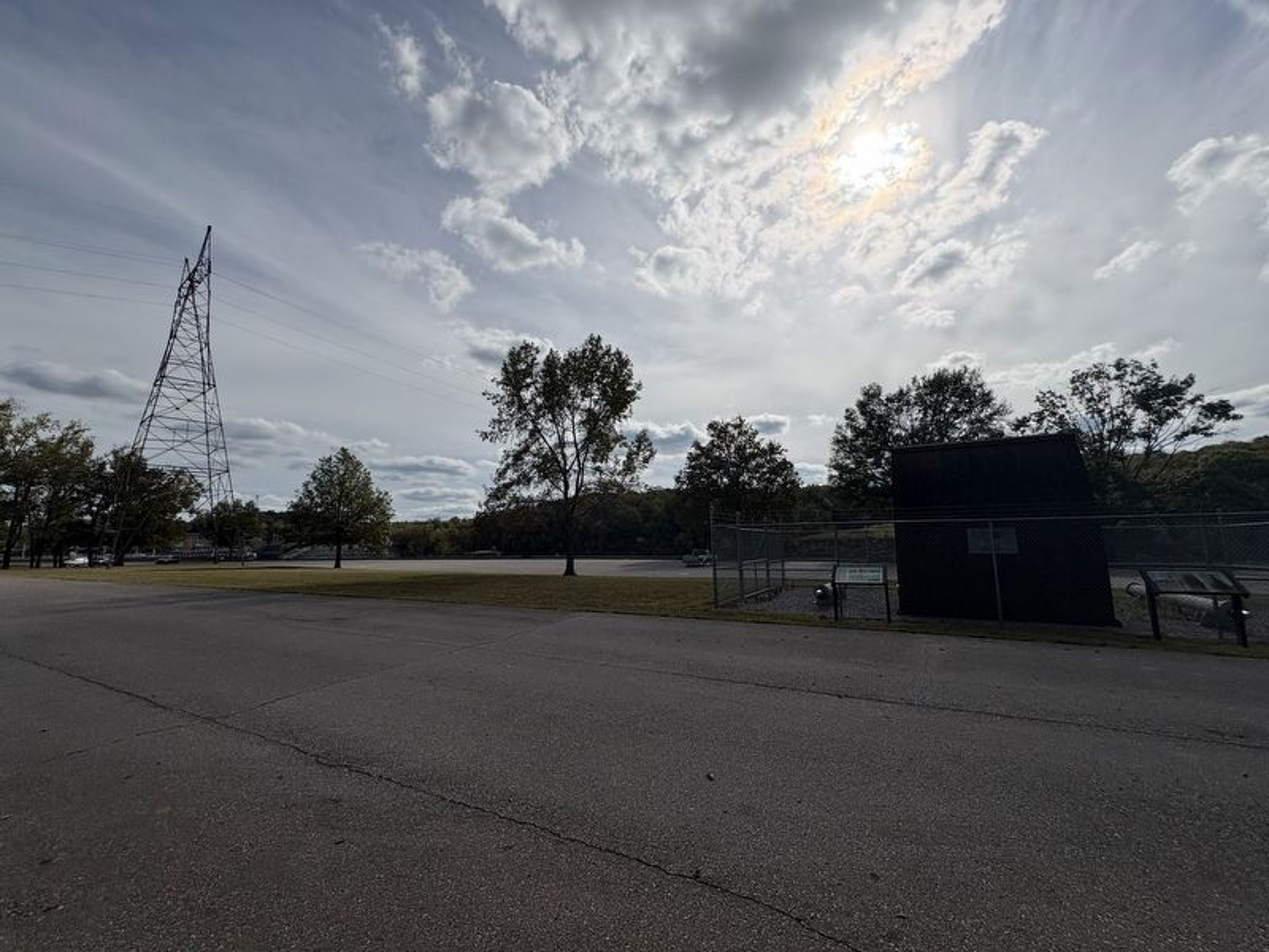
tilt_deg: +6.3
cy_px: 476
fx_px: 513
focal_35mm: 14
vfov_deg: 85.7
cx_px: 634
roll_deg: +1.8
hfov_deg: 102.1
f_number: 2.2
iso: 50
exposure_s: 1/6135
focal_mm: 2.22
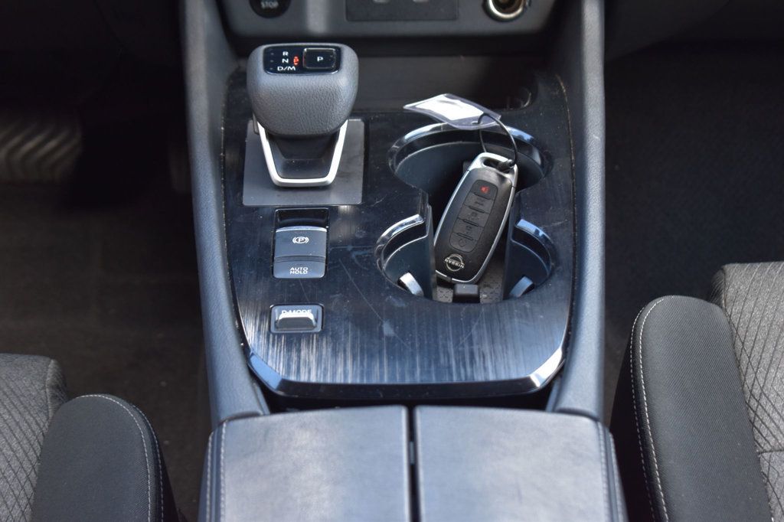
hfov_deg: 24.6
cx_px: 392
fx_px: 1796
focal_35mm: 82
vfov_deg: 16.5
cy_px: 261
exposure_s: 1/25
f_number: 7.1
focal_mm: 55
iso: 400
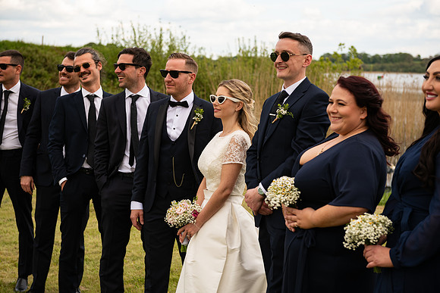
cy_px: 146
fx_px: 856
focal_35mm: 70
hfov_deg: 28.8
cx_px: 220
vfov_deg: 19.5
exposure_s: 1/400
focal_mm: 70
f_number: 5
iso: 125
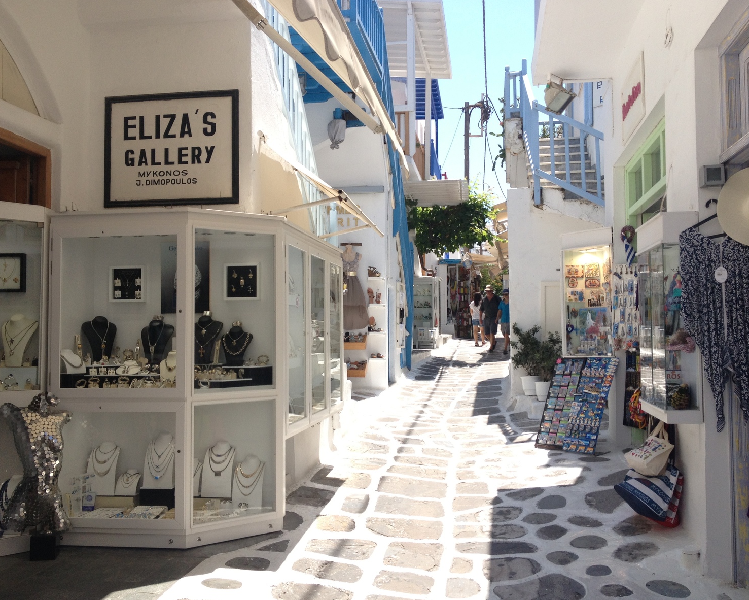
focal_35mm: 37
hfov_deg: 49.1
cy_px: 298
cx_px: 372
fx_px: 820
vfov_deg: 40.1
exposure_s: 1/951
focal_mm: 4.28
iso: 50
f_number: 2.4
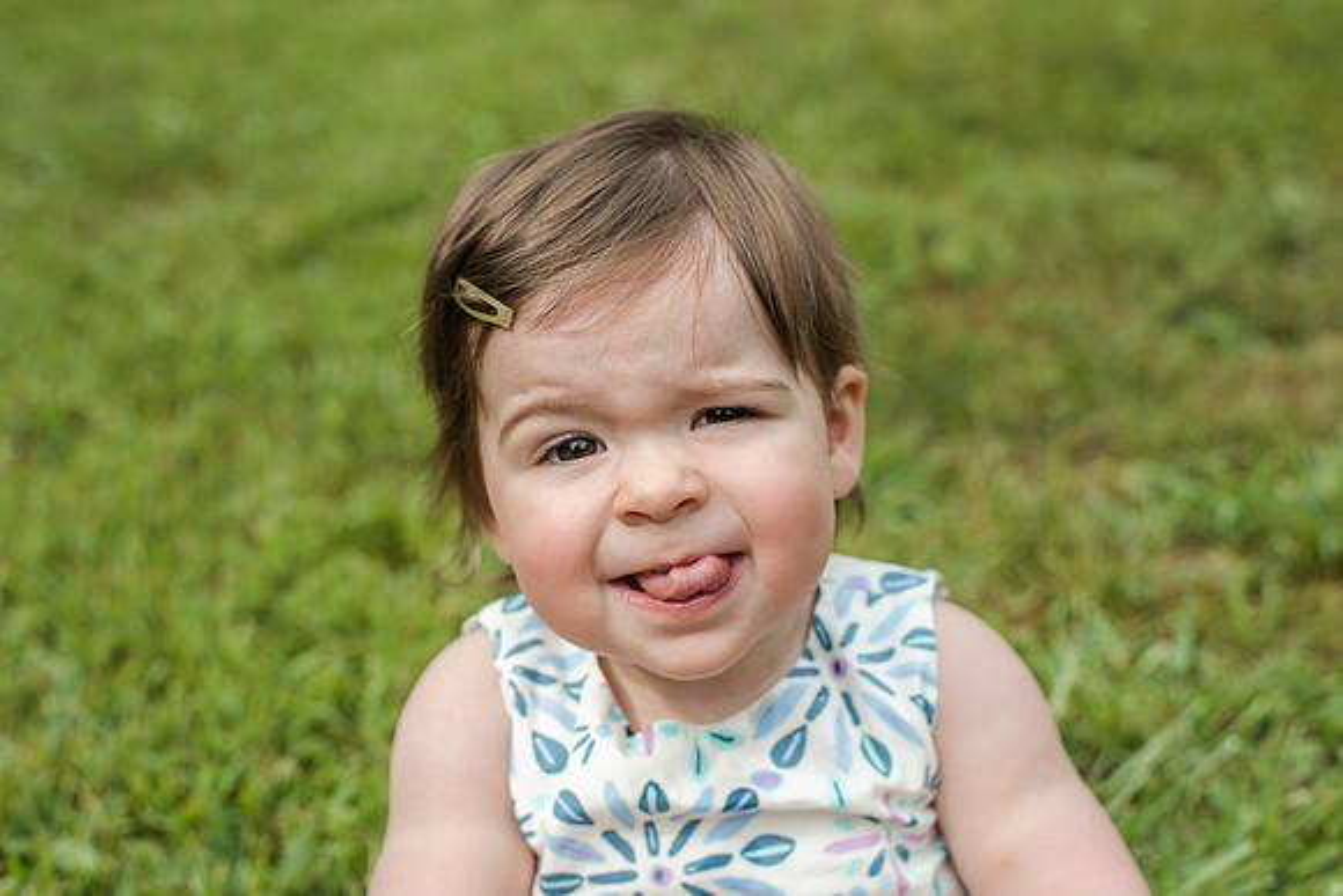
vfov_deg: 27.0
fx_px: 1866
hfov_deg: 39.6
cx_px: 672
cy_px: 448
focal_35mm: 50
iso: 400
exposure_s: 1/2500
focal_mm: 50
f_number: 4
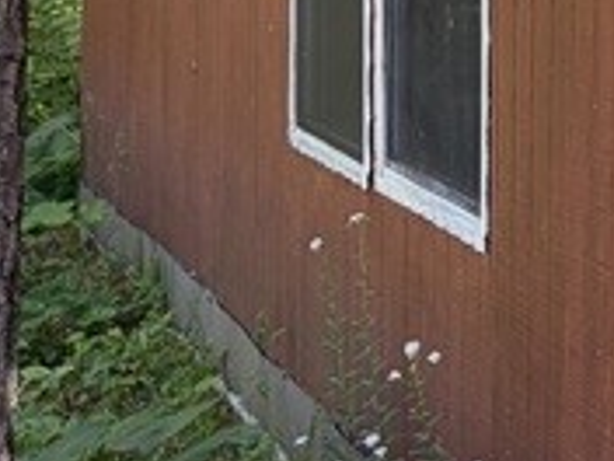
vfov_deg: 9.5
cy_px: -304
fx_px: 2678
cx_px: 1654
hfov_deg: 10.5
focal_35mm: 151
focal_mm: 5.96
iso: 50
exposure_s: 1/363
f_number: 1.6
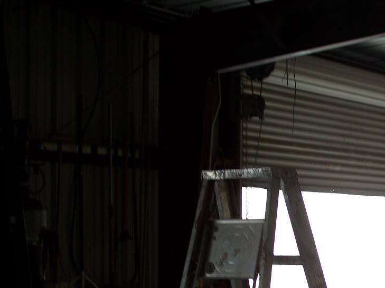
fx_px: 1167
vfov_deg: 14.0
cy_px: 230
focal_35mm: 105
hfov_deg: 18.3
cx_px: 374
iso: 64
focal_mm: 10.7
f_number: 3.2
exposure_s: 1/100
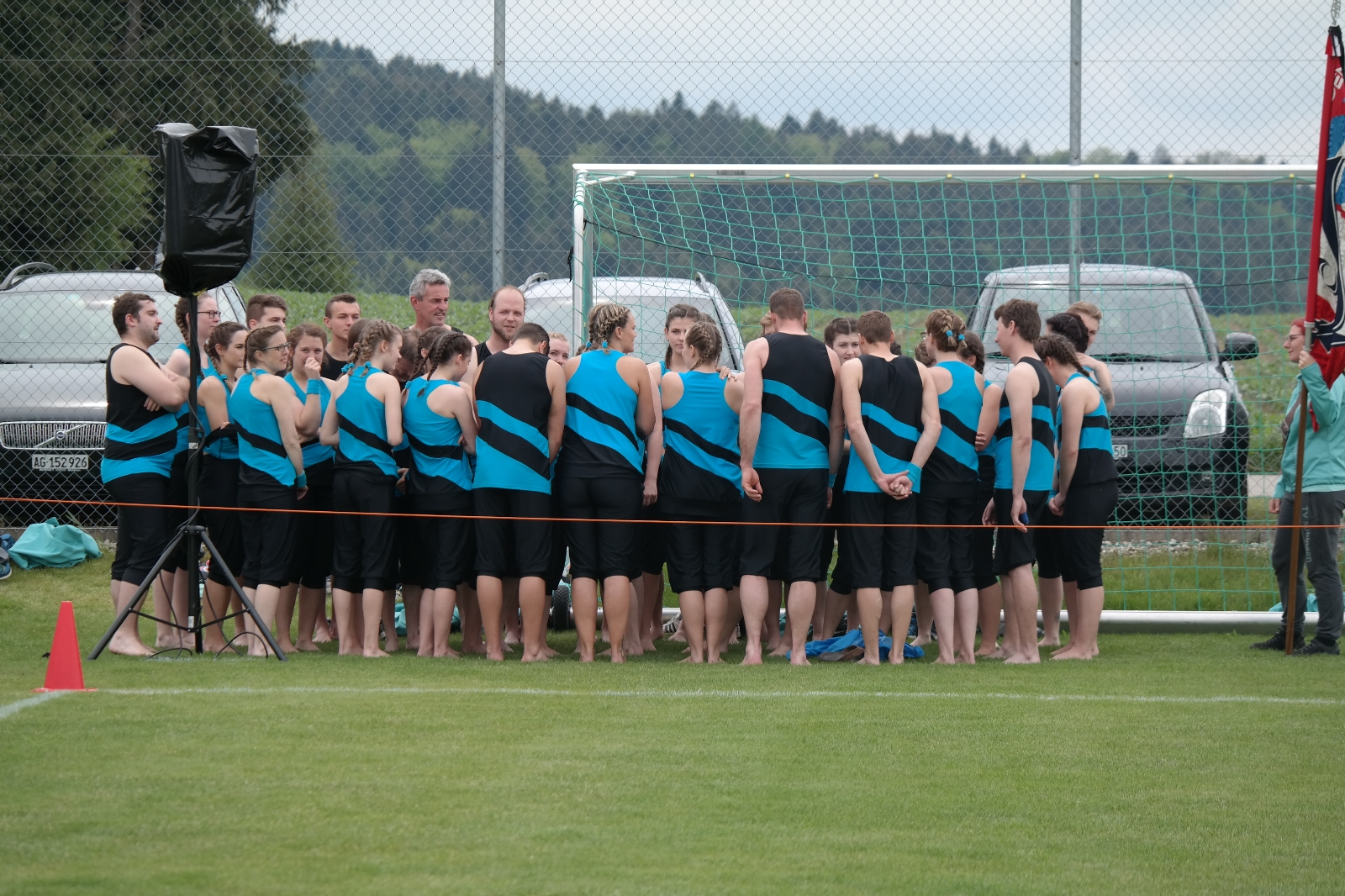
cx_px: 672
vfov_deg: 7.9
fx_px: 6499
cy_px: 448
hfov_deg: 11.8
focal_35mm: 174
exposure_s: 1/320
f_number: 5
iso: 100
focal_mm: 113
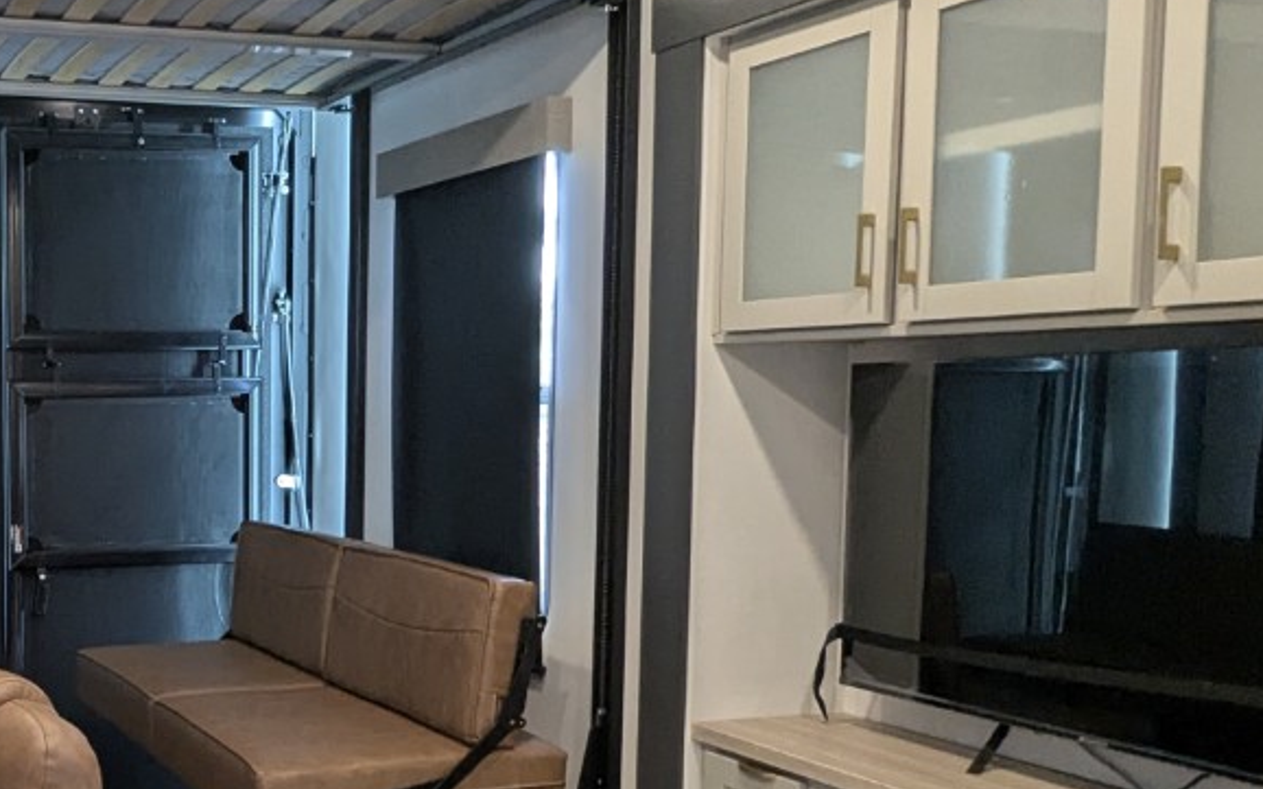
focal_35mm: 41
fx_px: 1411
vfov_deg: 31.1
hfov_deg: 42.6
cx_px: 45
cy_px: 485
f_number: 2.2
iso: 233
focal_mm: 2.35
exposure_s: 1/46.7
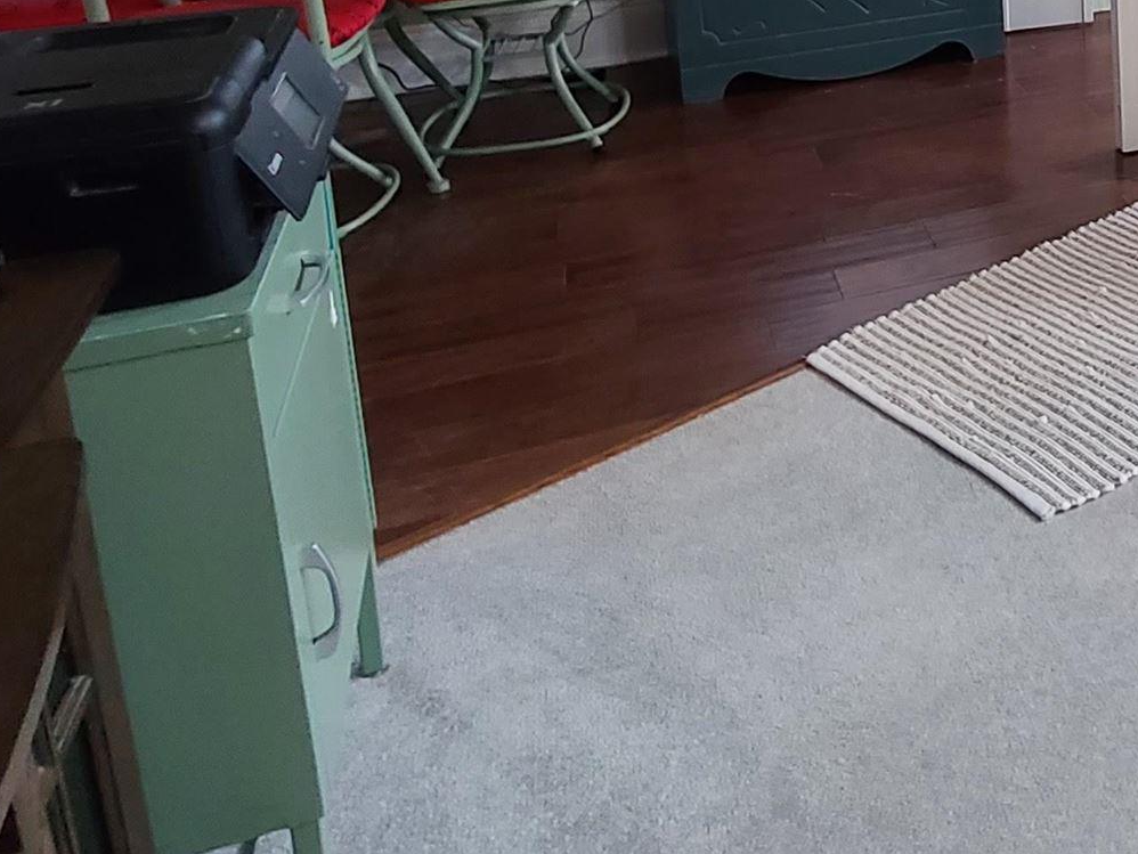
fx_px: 1315
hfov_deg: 38.4
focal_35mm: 40
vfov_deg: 31.4
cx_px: 1261
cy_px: -112
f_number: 2.2
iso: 400
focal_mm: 2.2
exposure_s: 1/60
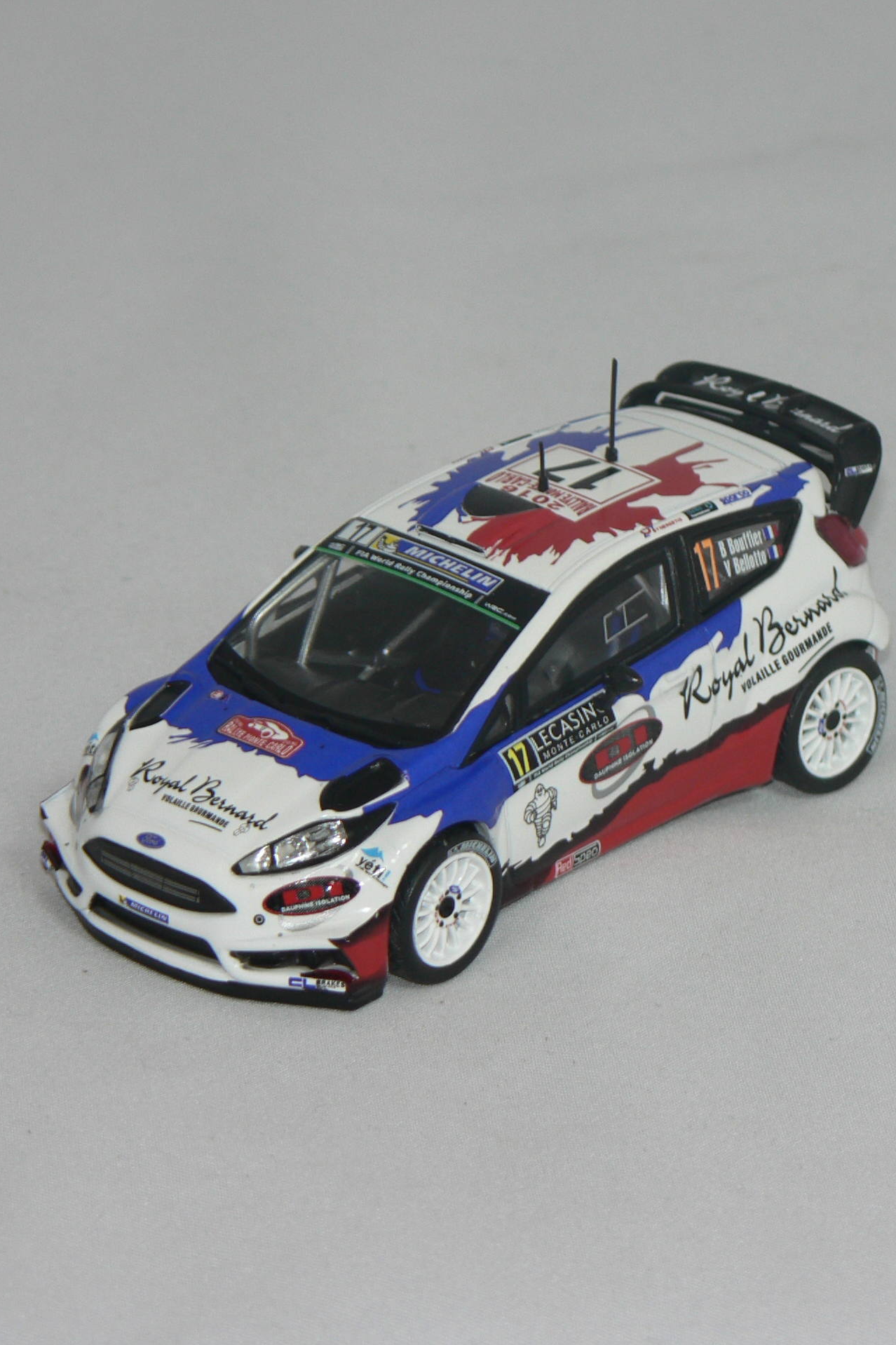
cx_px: 530
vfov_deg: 9.4
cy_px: 672
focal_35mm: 218
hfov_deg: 6.3
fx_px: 8141
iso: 80
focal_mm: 26.2
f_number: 3.3
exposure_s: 1/60
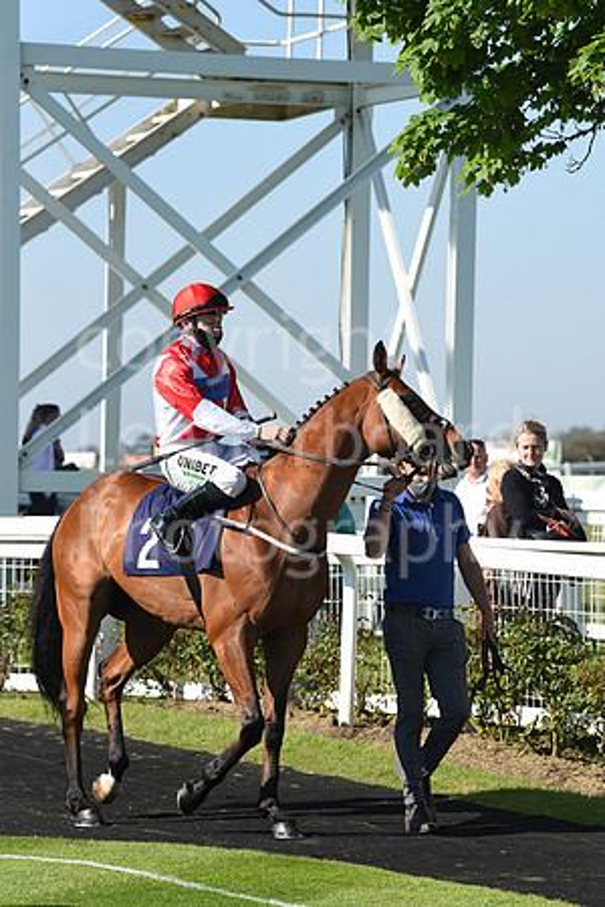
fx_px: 4663
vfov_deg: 11.1
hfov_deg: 7.4
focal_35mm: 185
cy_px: 454
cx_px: 302
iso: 500
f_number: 6.3
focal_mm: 185
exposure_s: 1/2000
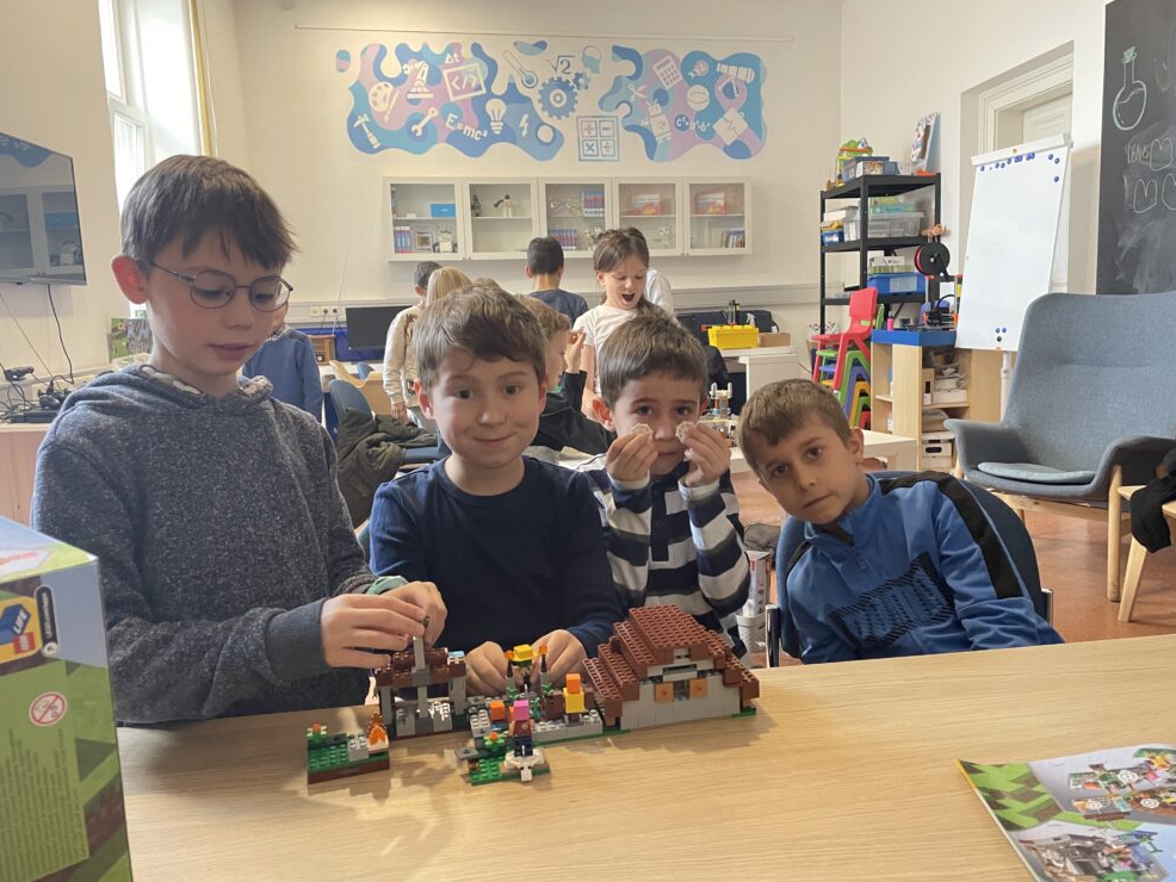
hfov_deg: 65.3
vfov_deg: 51.4
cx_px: 607
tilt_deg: -7.1
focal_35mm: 27
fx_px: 917
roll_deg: +2.6
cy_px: 433
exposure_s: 1/60
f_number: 1.6
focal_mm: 4.2
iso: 320
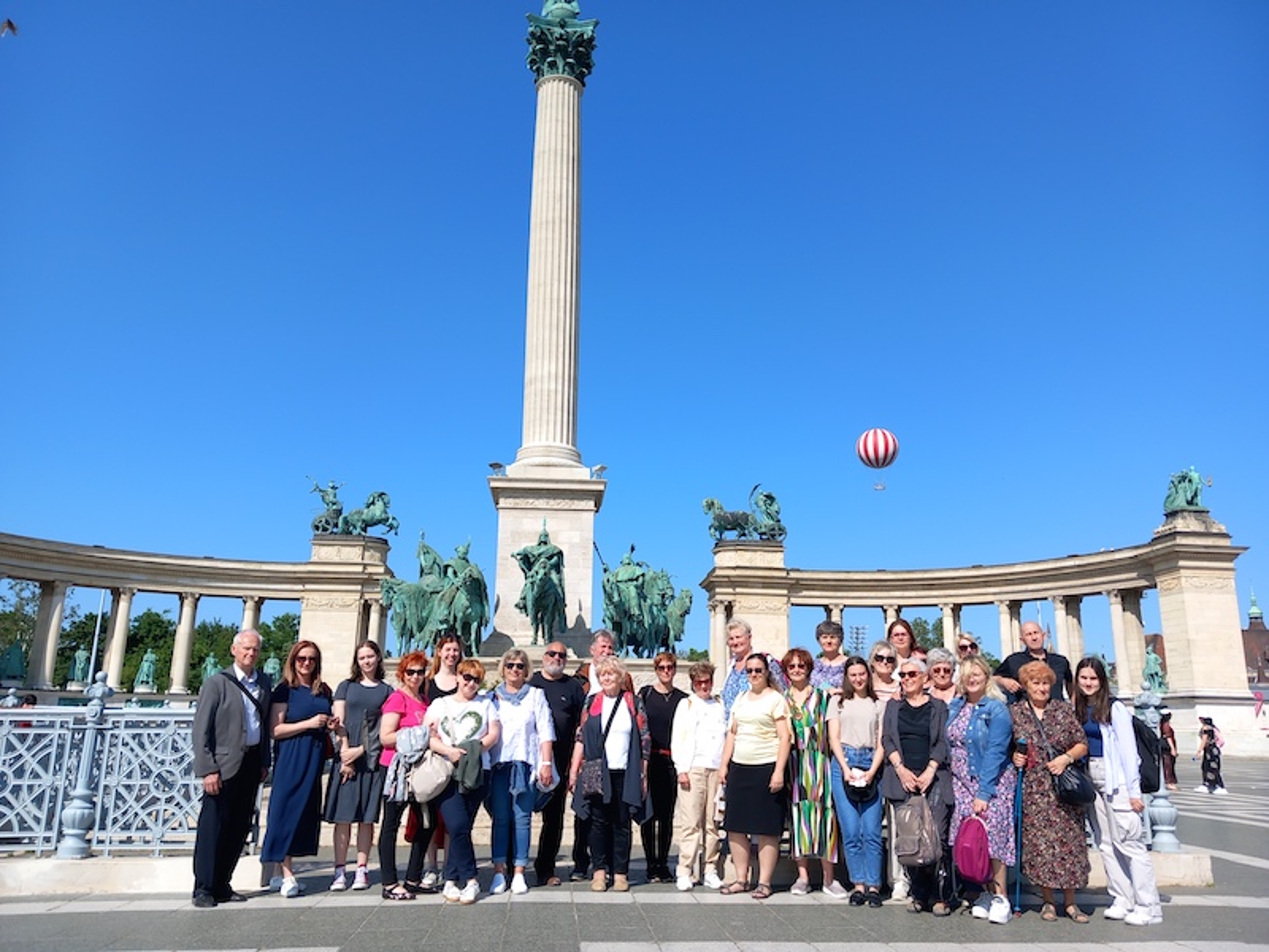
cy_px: 476
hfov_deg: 65.3
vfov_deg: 51.4
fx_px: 990
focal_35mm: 27
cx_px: 634
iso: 20
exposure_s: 1/601
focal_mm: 4
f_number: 1.8
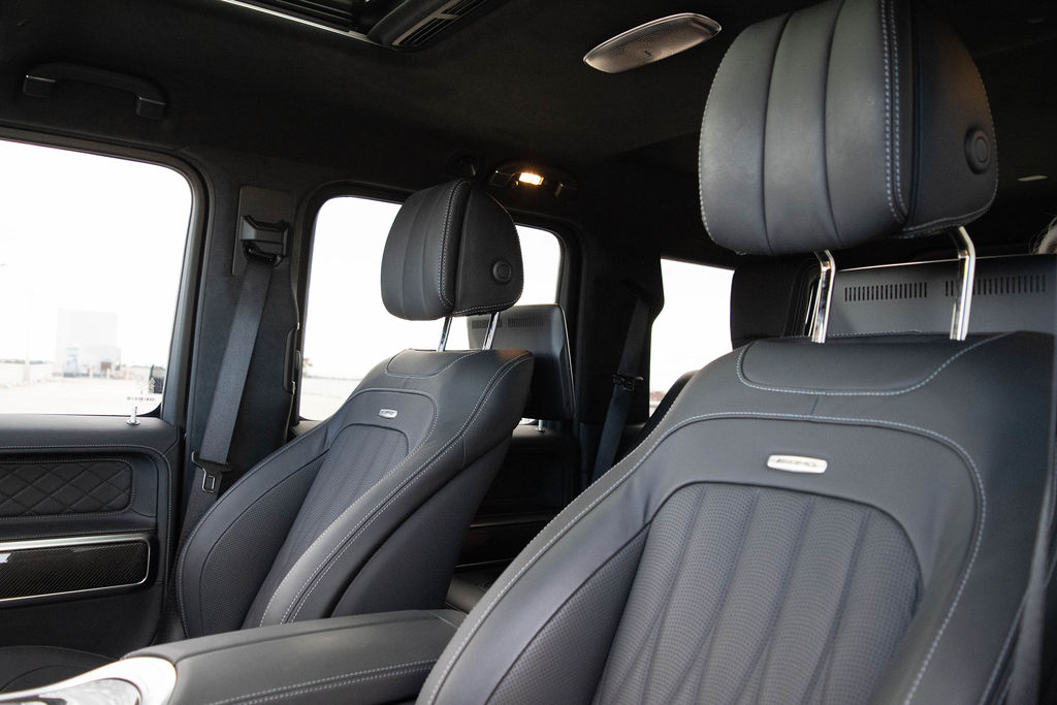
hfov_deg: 64.1
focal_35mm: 29
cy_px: 352
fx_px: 844
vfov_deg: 45.3
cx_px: 528
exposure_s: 1/500
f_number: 3.5
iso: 1800
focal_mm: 18
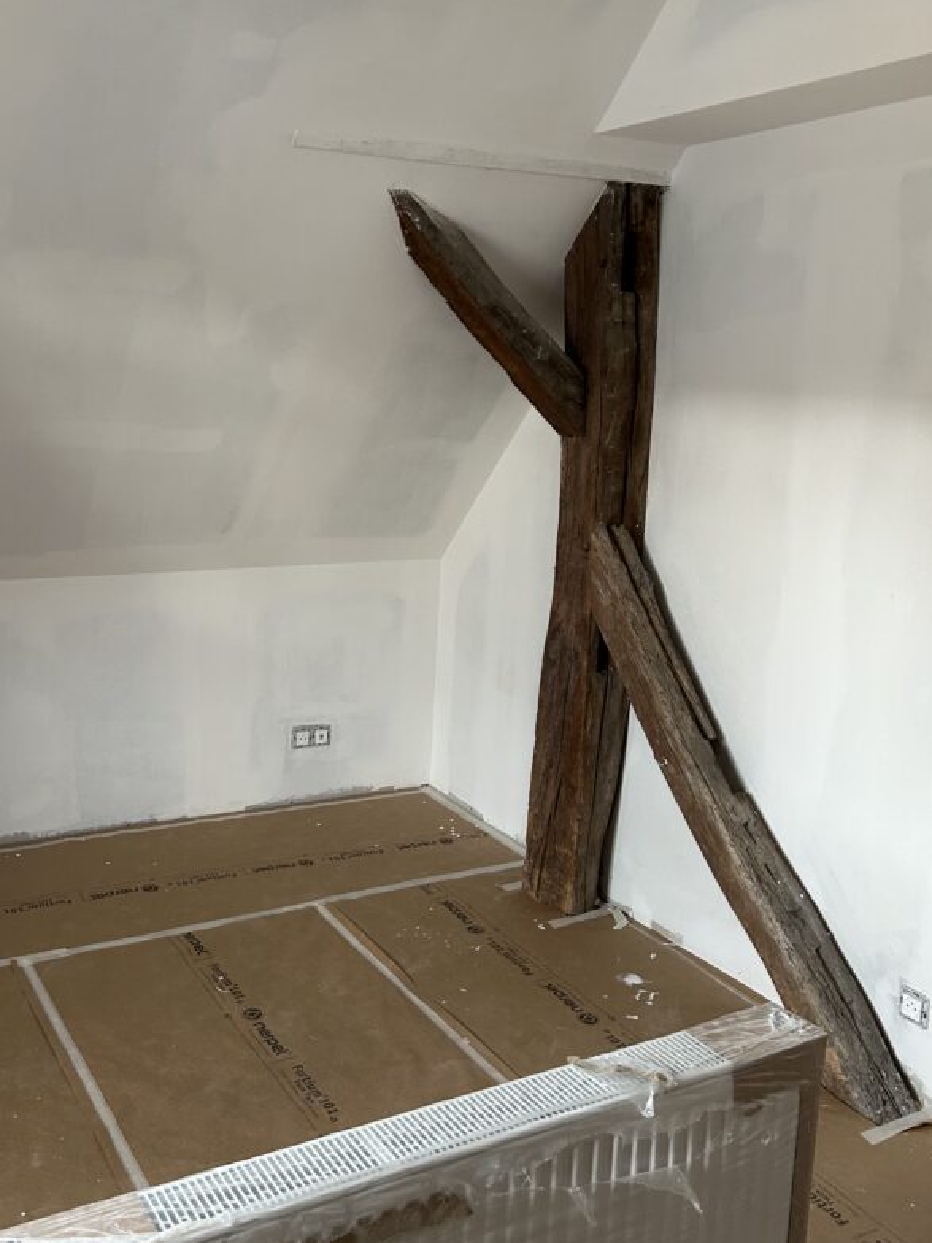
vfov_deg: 53.8
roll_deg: -1.1
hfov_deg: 41.4
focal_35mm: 34
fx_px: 1221
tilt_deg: -8.1
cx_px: 330
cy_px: 549
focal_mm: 5.7
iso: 125
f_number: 1.5
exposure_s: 1/84
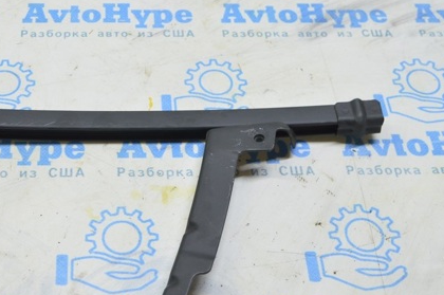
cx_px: 111
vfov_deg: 21.9
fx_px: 761
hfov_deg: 31.9
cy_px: 160
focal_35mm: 62
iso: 400
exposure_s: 1/20
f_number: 5.6
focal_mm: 27
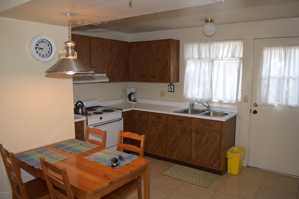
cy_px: 100
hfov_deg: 67.4
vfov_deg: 47.9
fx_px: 224
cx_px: 150
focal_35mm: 27
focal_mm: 18
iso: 400
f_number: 4
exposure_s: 1/50
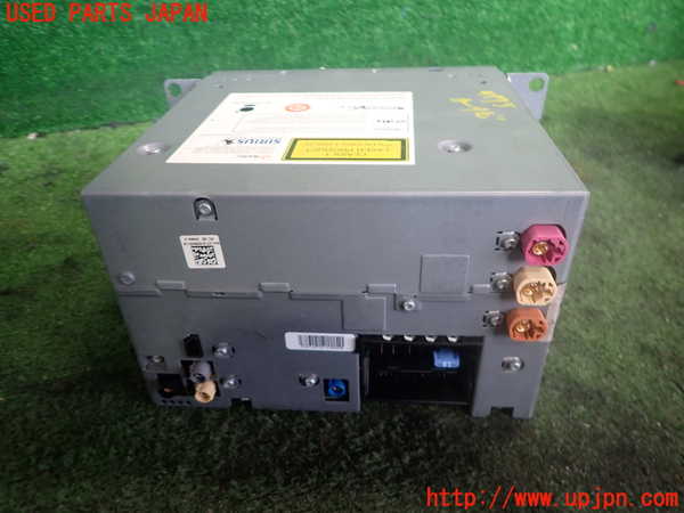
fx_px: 494
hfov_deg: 69.4
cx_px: 342
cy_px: 256
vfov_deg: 54.9
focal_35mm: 25
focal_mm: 4.5
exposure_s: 1/30
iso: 200
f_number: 2
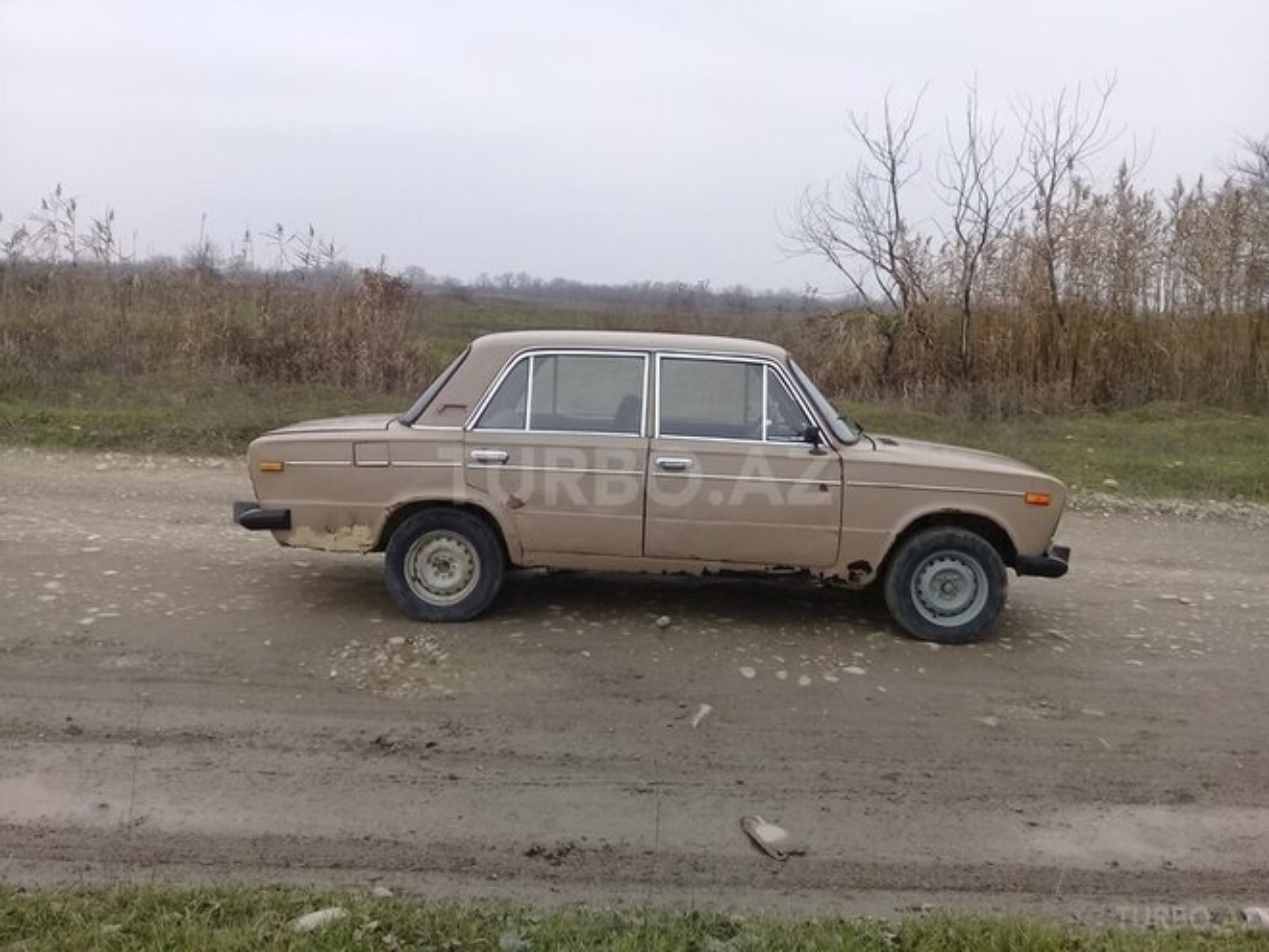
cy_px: 476
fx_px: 1136
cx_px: 634
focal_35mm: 31
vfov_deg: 45.4
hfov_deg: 58.4
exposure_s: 1/145
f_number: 2.2
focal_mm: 3.3
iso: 50
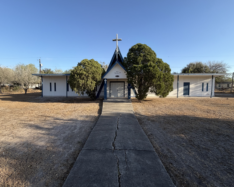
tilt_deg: -3.2
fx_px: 104
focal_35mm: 15
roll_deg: +0.2
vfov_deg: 84.0
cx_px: 115
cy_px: 91
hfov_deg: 96.8
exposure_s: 1/751
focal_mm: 2.22
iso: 40
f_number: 2.2
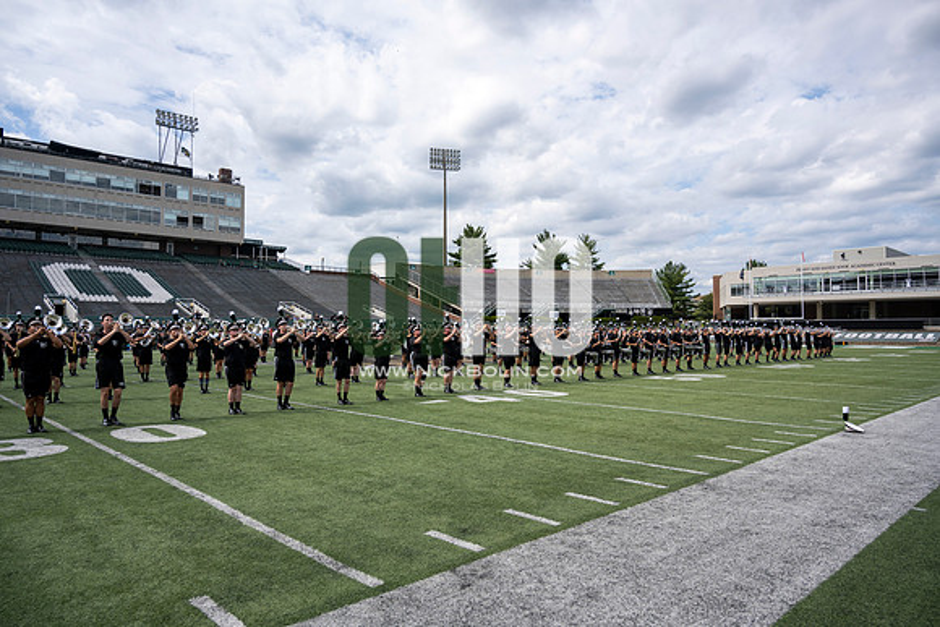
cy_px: 314
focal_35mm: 24
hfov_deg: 73.7
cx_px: 470
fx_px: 627
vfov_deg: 53.2
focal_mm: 24
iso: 200
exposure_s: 1/1600
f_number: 5
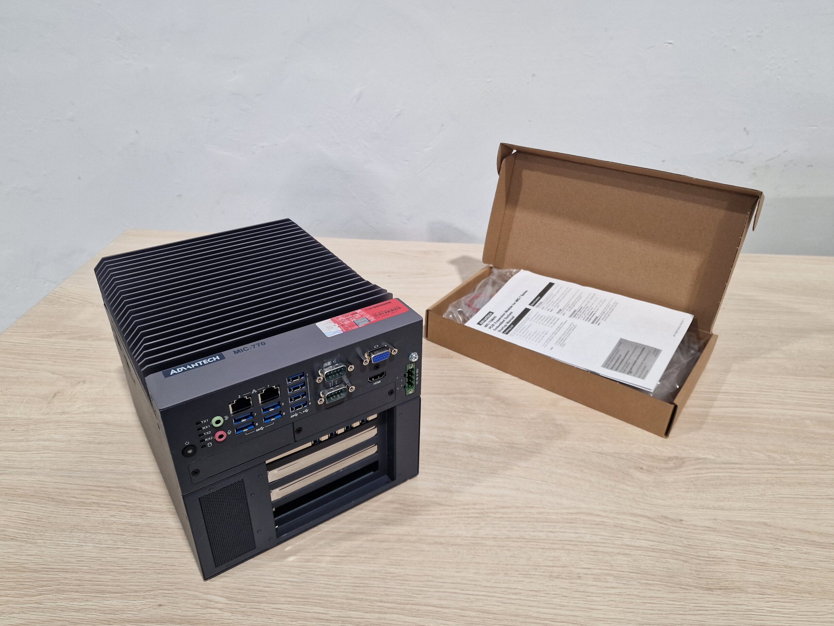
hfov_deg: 71.6
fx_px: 578
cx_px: 403
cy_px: 322
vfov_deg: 56.8
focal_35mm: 24
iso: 250
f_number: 1.8
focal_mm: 6.4
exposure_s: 1/100
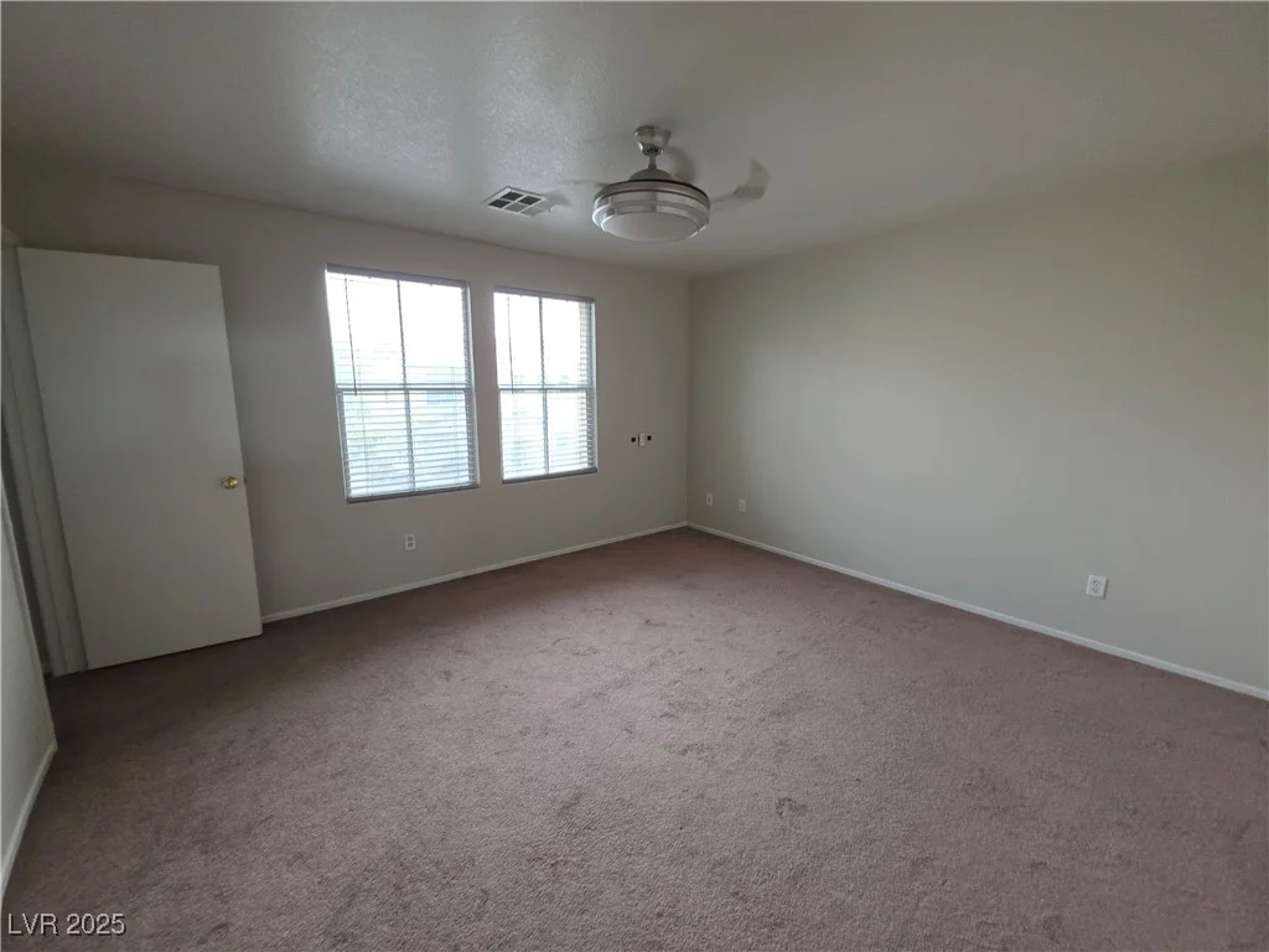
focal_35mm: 13
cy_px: 476
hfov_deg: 106.2
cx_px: 634
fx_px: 477
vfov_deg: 89.9
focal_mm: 2.2
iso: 320
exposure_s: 1/60
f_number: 1.9
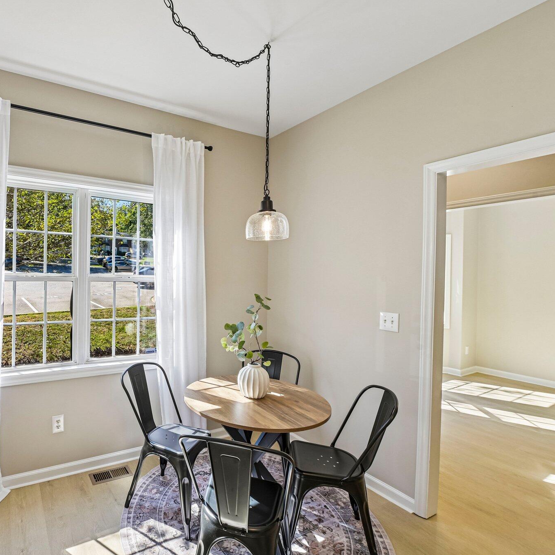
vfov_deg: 80.7
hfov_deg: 77.1
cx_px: 169
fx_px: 327
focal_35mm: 18
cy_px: 279
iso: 200
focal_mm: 14
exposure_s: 1/80
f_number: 9
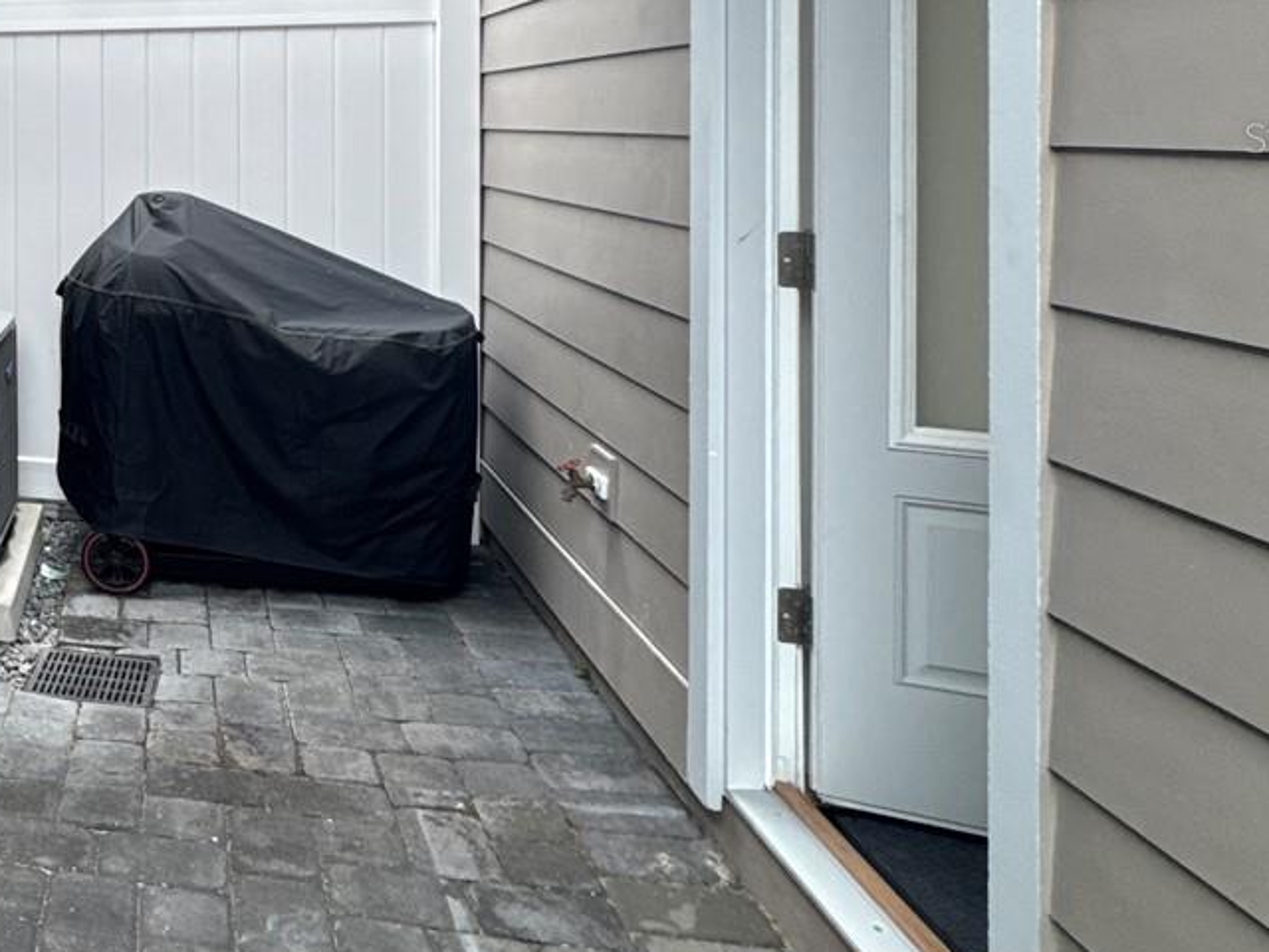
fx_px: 1283
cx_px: -155
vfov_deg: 38.5
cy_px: 137
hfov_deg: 41.1
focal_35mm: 35
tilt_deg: +0.7
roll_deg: +0.9
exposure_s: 1/166
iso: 40
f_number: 2.2
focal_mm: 2.22
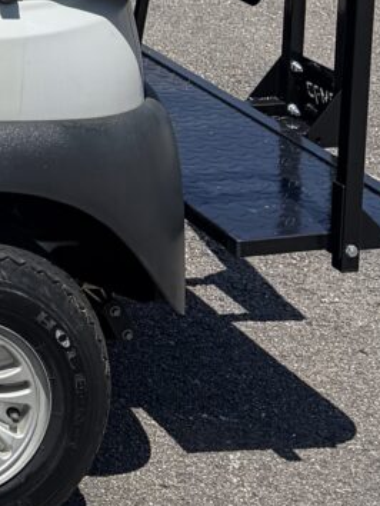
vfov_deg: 14.2
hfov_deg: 9.8
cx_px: -583
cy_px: -253
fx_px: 1900
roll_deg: +0.2
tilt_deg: -6.5
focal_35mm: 130
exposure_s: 1/3584
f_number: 1.78
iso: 80
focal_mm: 6.76
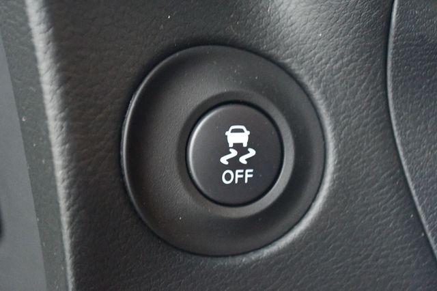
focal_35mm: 82
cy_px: 146
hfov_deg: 24.8
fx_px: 995
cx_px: 218
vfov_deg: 16.6
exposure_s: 1/30
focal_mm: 55
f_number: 5.6
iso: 12800
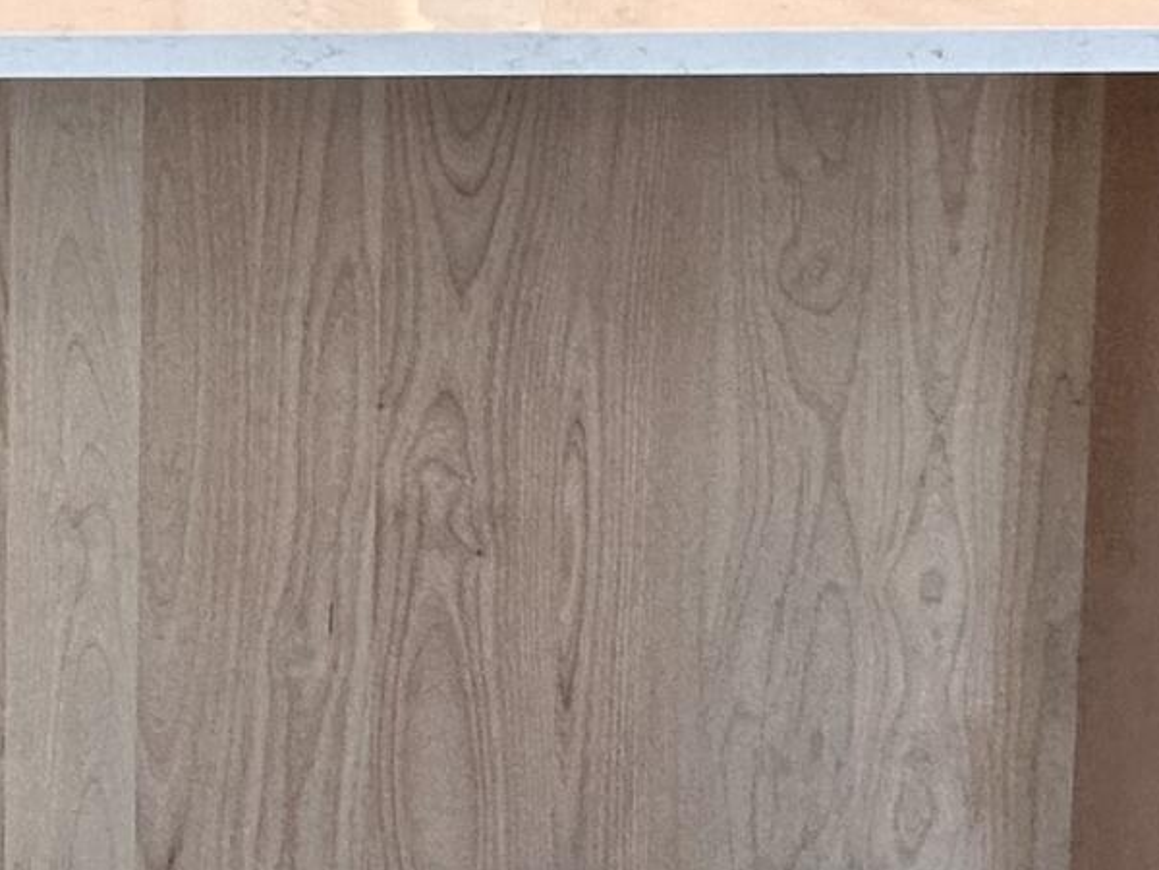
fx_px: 2344
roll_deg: -0.4
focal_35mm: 70
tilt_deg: -4.1
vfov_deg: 17.8
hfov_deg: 25.1
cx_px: -226
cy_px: -588
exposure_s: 1/120
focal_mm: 2.22
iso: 125
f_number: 2.2
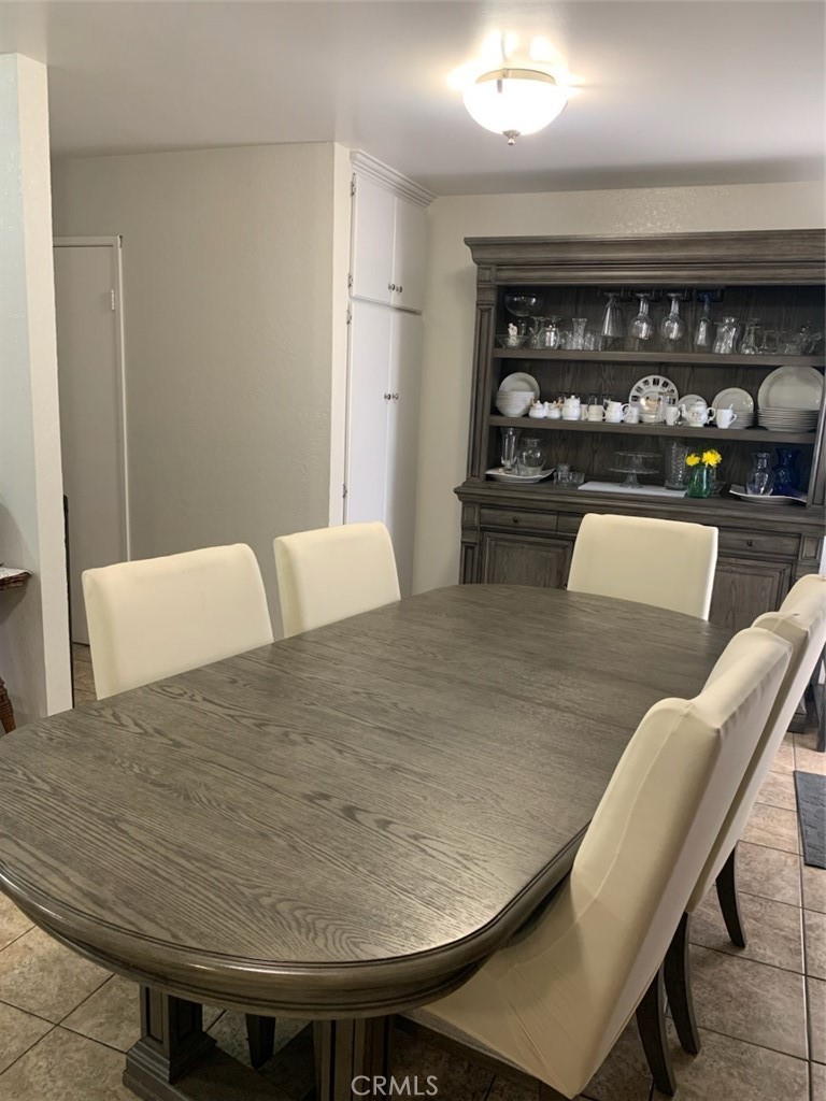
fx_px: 827
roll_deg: -2.3
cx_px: 413
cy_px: 550
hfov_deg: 53.1
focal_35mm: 26
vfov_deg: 67.3
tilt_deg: -11.6
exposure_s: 1/60
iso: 200
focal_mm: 4.25
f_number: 1.8
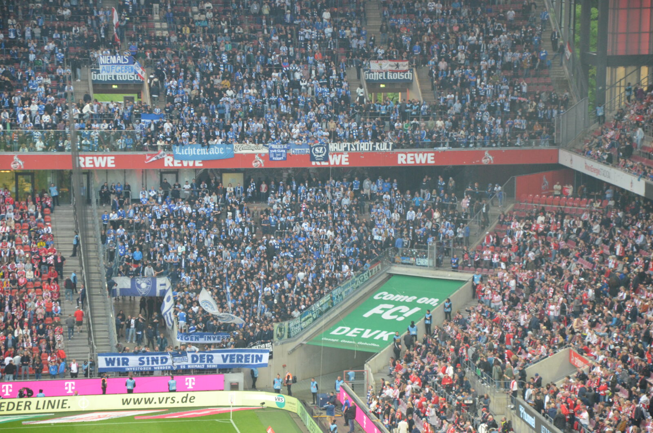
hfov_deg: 14.0
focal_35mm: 147
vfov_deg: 9.3
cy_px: 216
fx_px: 2661
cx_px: 326
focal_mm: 98
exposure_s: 1/125
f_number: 5.6
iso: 1800
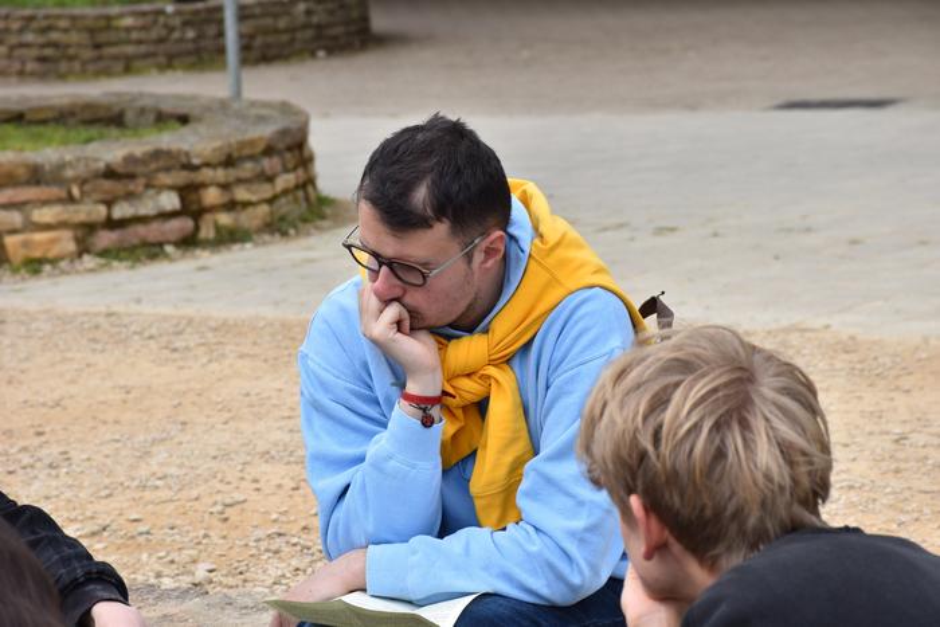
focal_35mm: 168
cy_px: 314
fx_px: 4387
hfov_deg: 12.2
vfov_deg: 8.2
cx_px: 470
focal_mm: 112
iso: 200
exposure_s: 1/400
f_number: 10
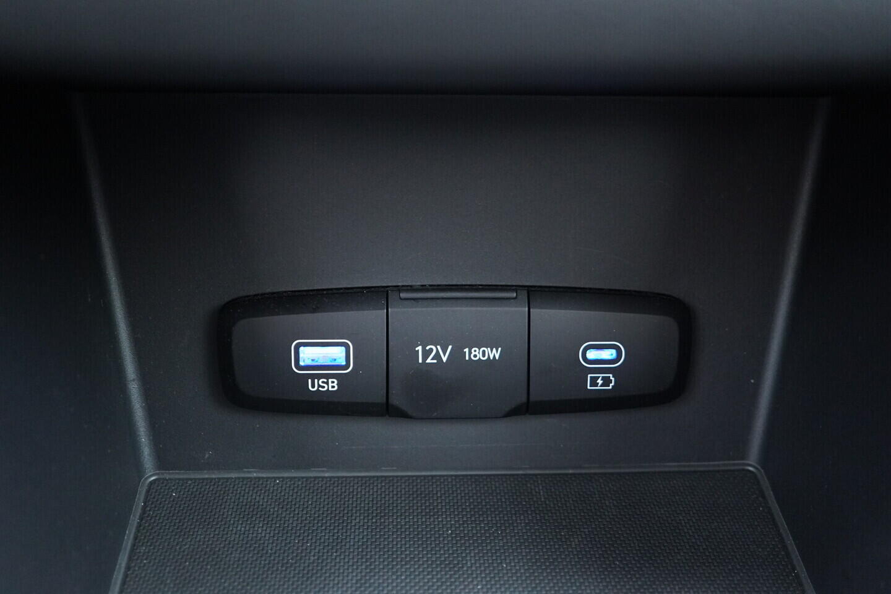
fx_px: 891
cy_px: 297
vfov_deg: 36.9
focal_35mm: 36
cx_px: 446
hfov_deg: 53.1
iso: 3200
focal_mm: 24
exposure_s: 1/40
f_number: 2.8
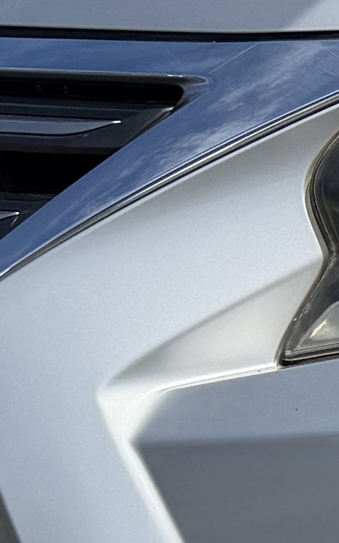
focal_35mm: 174
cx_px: 897
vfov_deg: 12.0
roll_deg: -1.9
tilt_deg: -9.9
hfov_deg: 7.0
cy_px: 484
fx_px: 2572
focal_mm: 6.76
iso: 80
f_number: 1.78
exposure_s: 1/8130
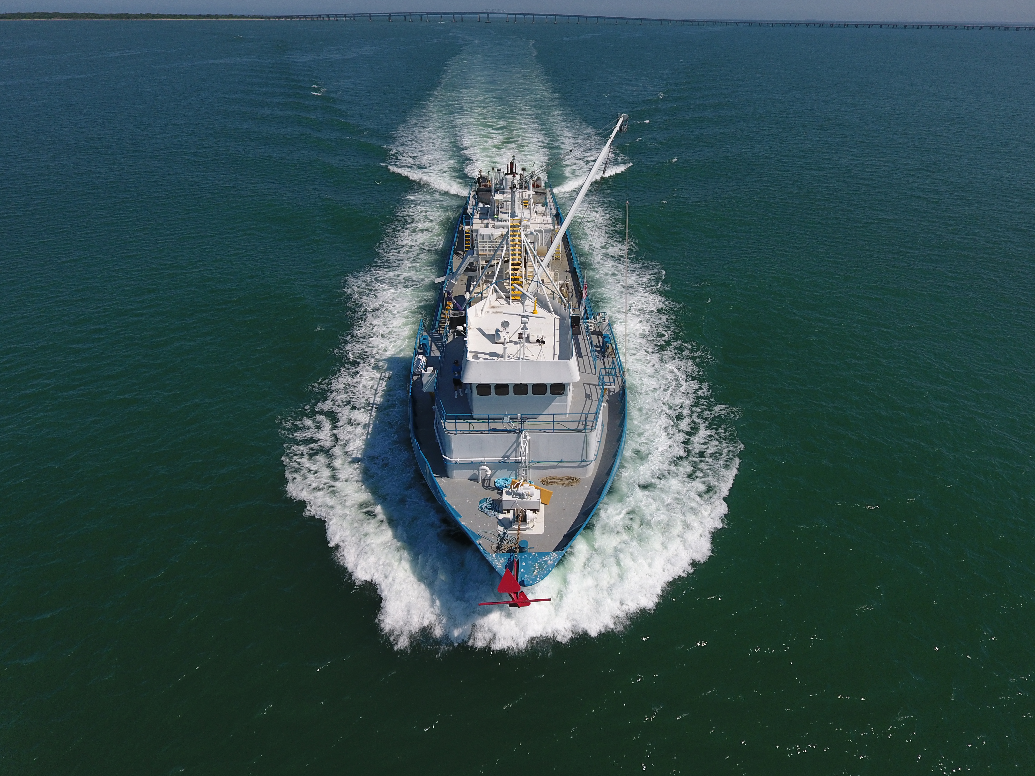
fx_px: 598
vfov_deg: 66.0
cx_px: 518
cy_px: 388
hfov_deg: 81.7
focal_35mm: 20
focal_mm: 3.61
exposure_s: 1/2062
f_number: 2.8
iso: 100
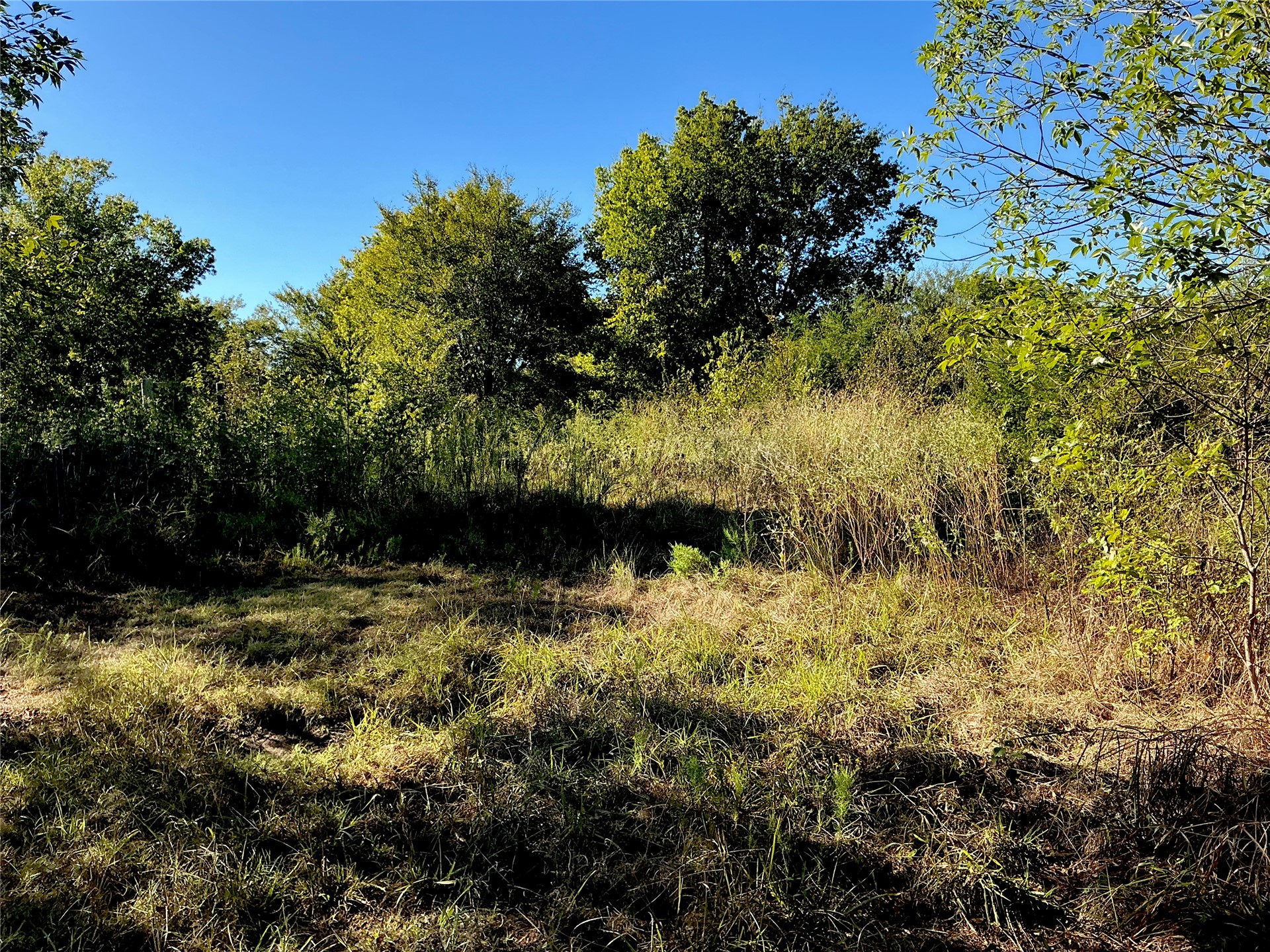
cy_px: 476
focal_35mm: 29
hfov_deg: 61.7
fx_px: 1064
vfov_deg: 48.2
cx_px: 635
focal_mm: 3
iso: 25
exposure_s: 1/816
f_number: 1.8
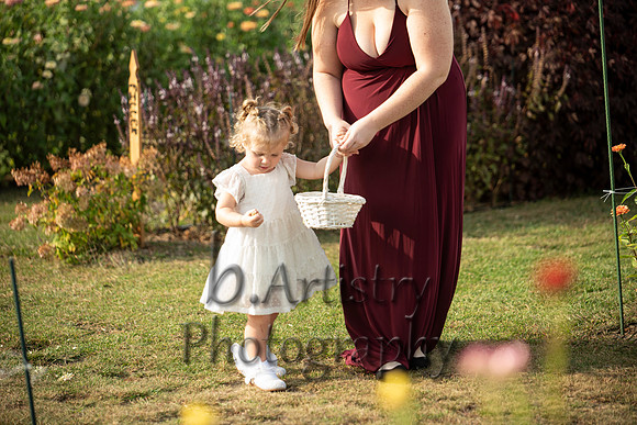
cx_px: 318
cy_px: 212
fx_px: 2301
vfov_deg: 10.6
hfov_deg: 15.8
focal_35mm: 130
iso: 125
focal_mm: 130
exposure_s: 1/400
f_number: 2.8
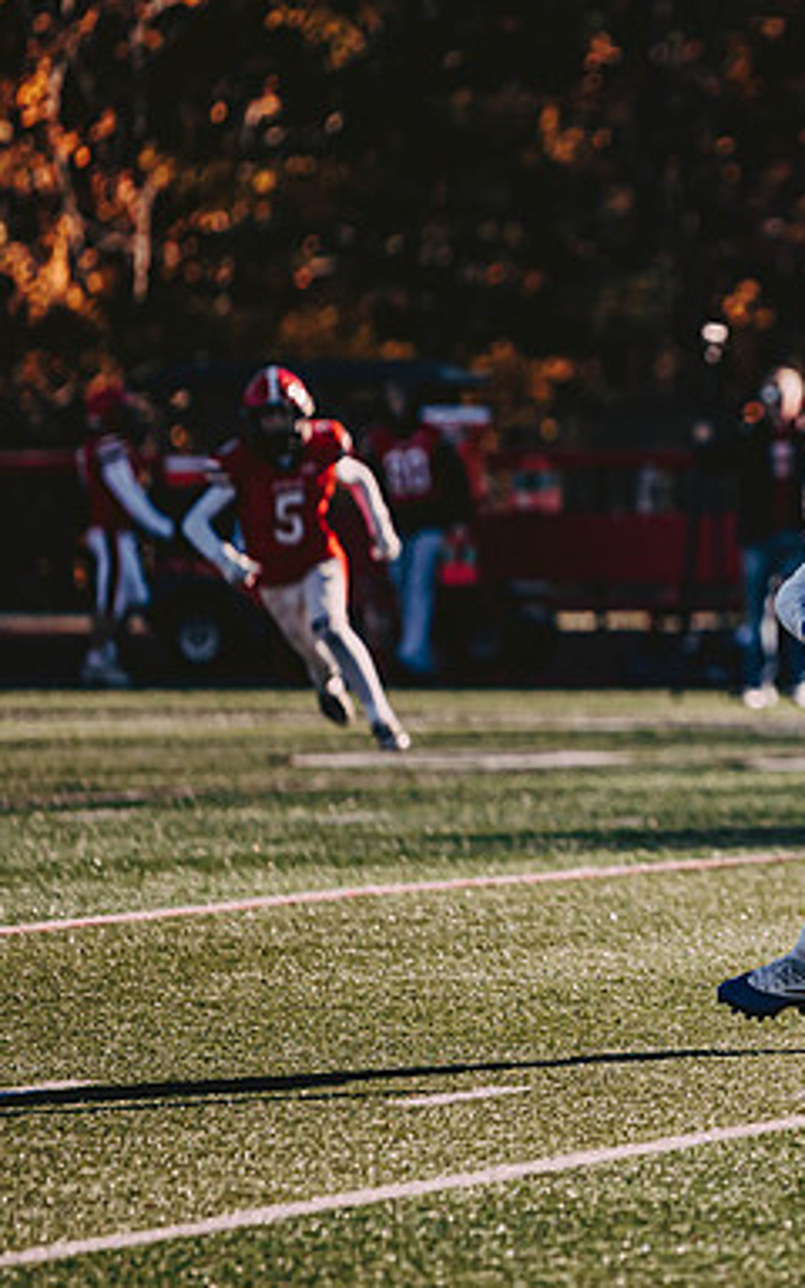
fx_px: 13269
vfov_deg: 5.6
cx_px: 973
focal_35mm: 378
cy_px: 593
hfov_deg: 3.5
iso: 125
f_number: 2.8
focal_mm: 200
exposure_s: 1/3200
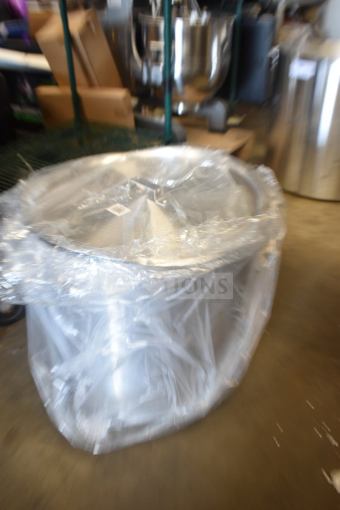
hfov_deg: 41.7
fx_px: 446
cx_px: 170
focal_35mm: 32
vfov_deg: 59.5
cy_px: 255
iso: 720
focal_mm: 21
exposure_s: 1/30
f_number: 3.8
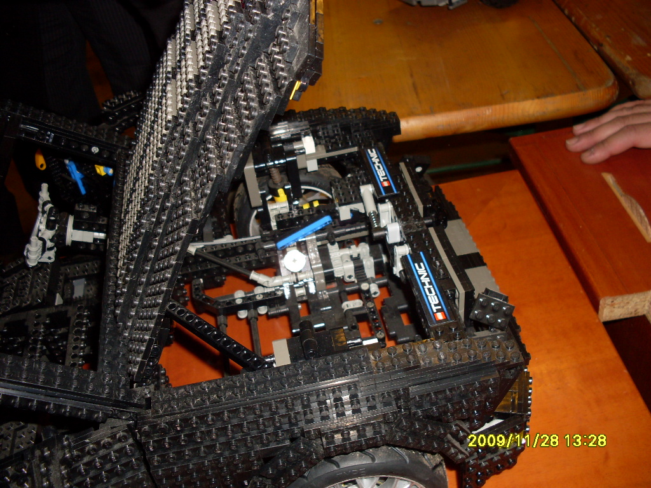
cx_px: 326
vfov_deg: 37.7
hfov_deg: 49.0
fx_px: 715
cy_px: 244
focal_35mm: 38
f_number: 2.8
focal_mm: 6.3
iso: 100
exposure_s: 1/45
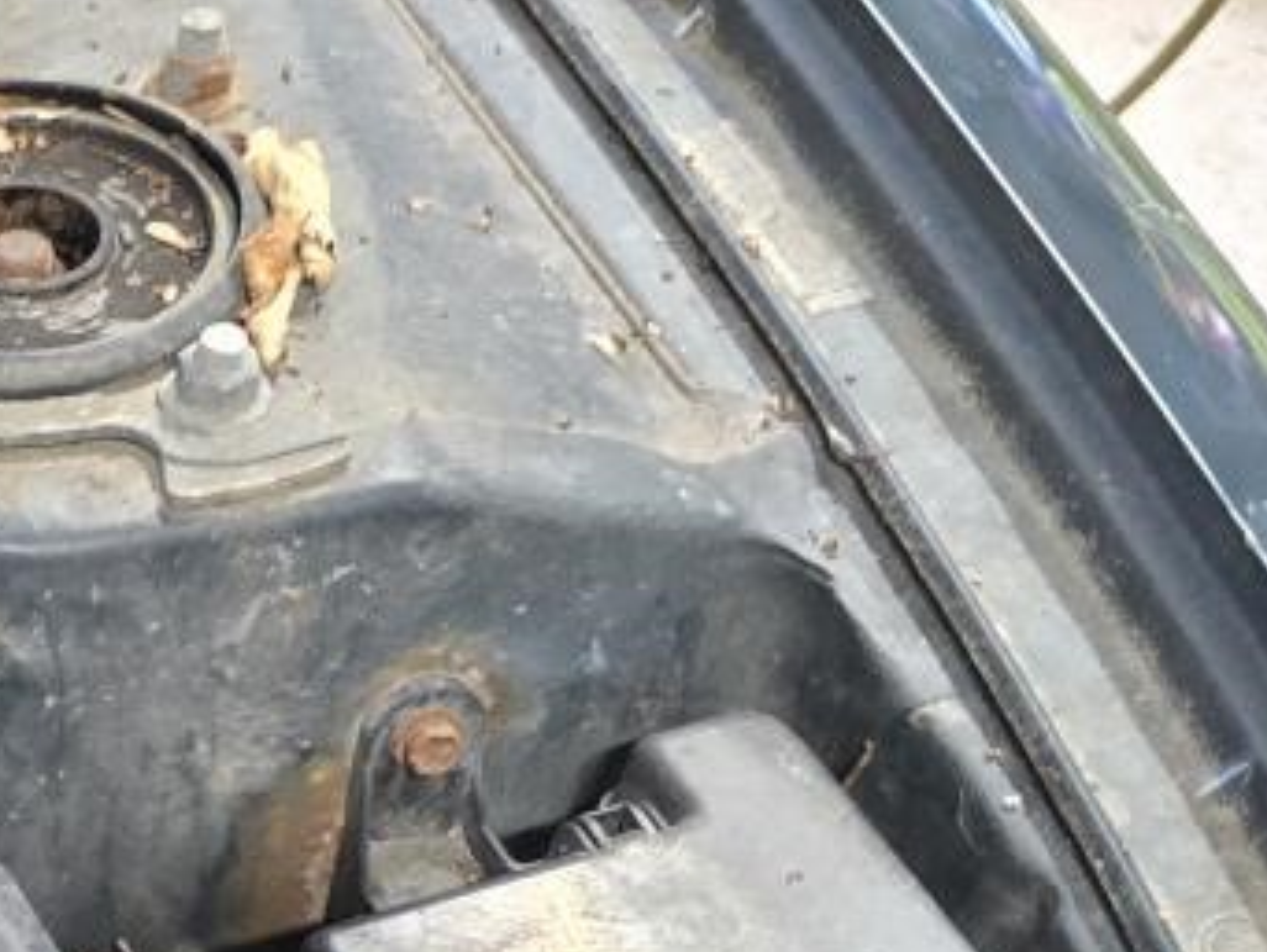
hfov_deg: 19.0
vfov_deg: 16.4
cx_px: -797
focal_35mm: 86
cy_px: 1182
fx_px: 3150
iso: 800
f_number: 1.7
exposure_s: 1/60
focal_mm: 6.3
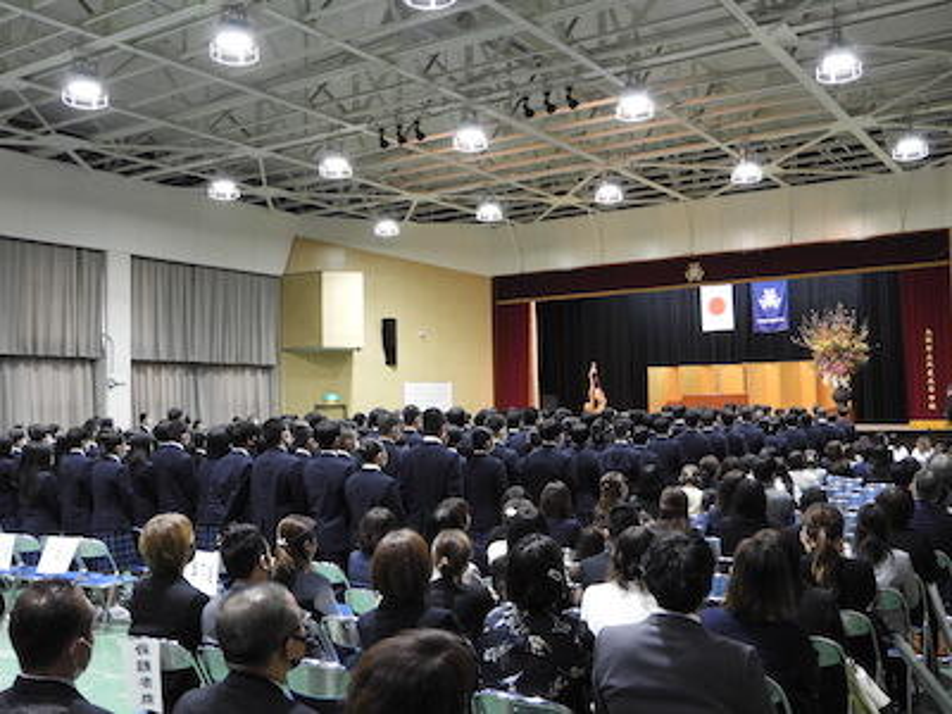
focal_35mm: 35
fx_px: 963
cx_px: 476
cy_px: 357
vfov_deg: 40.7
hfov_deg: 52.6
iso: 400
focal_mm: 6.3
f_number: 3.8
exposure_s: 1/15
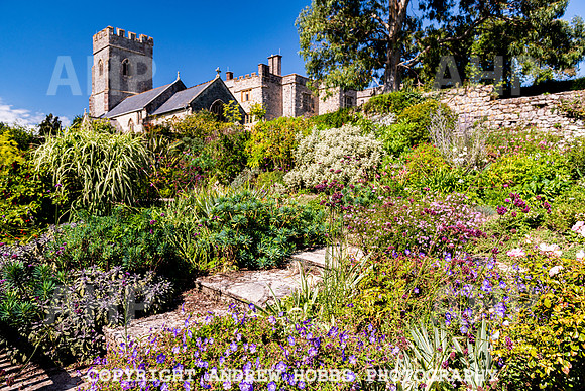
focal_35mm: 24
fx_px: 390
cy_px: 196
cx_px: 292
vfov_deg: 53.2
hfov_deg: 73.7
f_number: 5.6
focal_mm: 24
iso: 64
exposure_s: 1/500
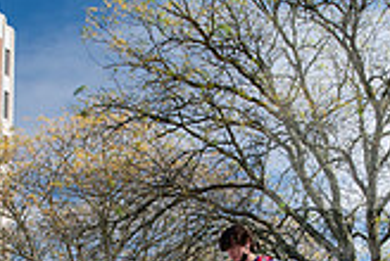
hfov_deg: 33.3
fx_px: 651
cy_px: 298
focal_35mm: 60
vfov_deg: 21.4
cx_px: 193
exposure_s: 1/320
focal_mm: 17
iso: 640
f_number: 7.1
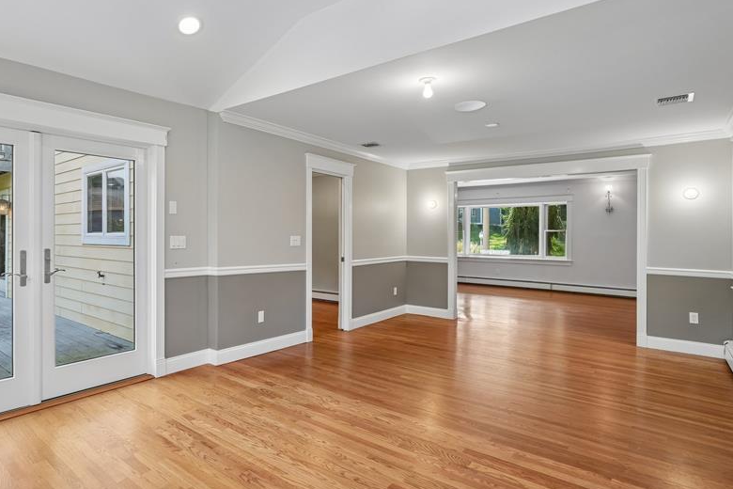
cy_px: 228
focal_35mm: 22
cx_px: 297
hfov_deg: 78.6
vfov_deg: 57.9
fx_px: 441
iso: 400
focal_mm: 16.5
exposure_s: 1/25
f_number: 8
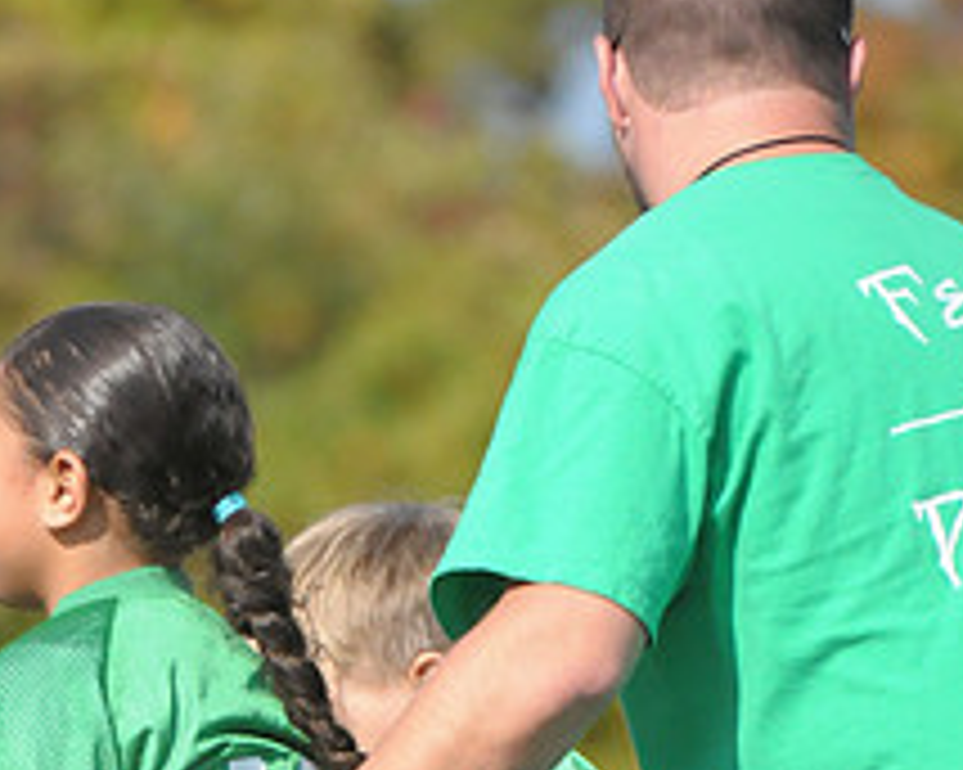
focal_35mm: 763
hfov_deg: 2.5
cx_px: 385
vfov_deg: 2.0
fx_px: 21736
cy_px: 1207
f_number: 4
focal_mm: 200
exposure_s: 1/8000
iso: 1600
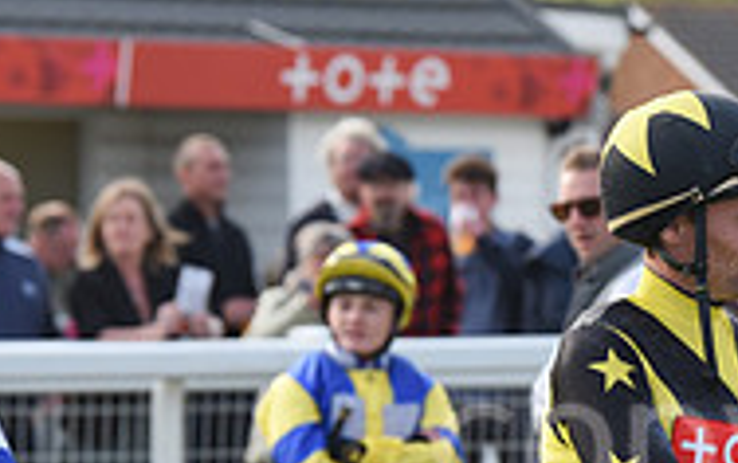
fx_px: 9162
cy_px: 693
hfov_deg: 4.6
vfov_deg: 2.9
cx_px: 950
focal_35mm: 455
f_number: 5.6
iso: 800
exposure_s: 1/1250
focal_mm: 145
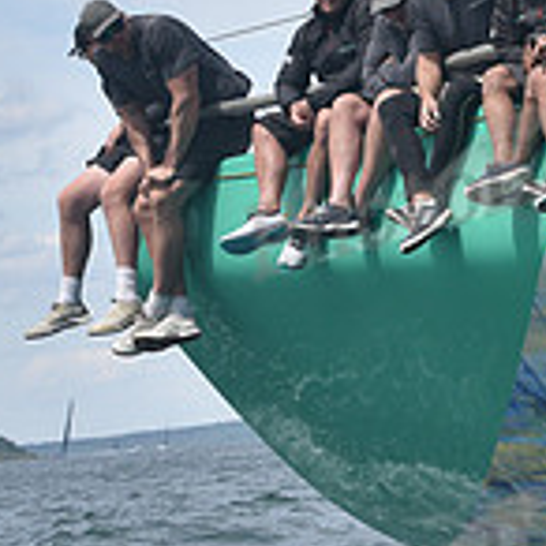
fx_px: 4229
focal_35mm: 237
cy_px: -65
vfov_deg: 7.3
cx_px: 969
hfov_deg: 7.2
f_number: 6.3
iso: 320
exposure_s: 1/800
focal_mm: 70
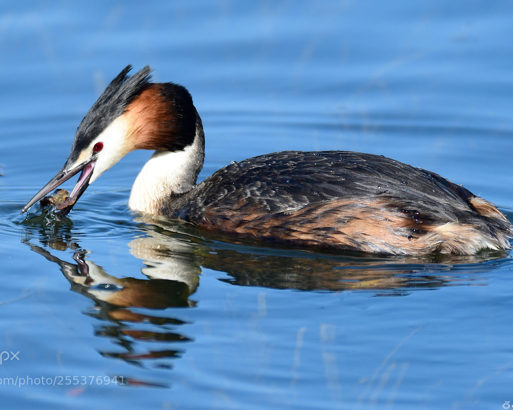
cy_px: 205
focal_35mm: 932
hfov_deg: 2.1
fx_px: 14149
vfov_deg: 1.7
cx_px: 232
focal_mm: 550
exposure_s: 1/2500
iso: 400
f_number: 4
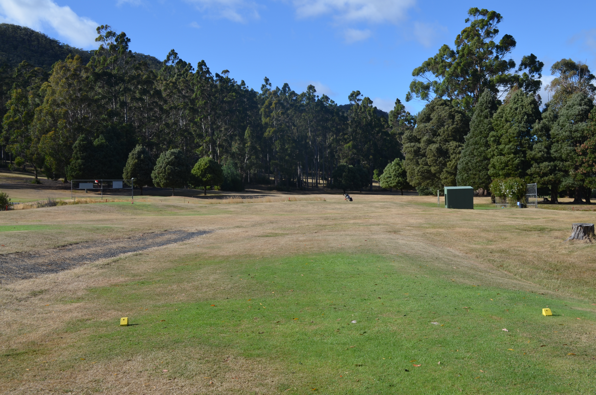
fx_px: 644
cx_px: 298
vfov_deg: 34.1
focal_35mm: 39
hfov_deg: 49.6
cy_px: 198
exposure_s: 1/250
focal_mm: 26
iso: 100
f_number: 8
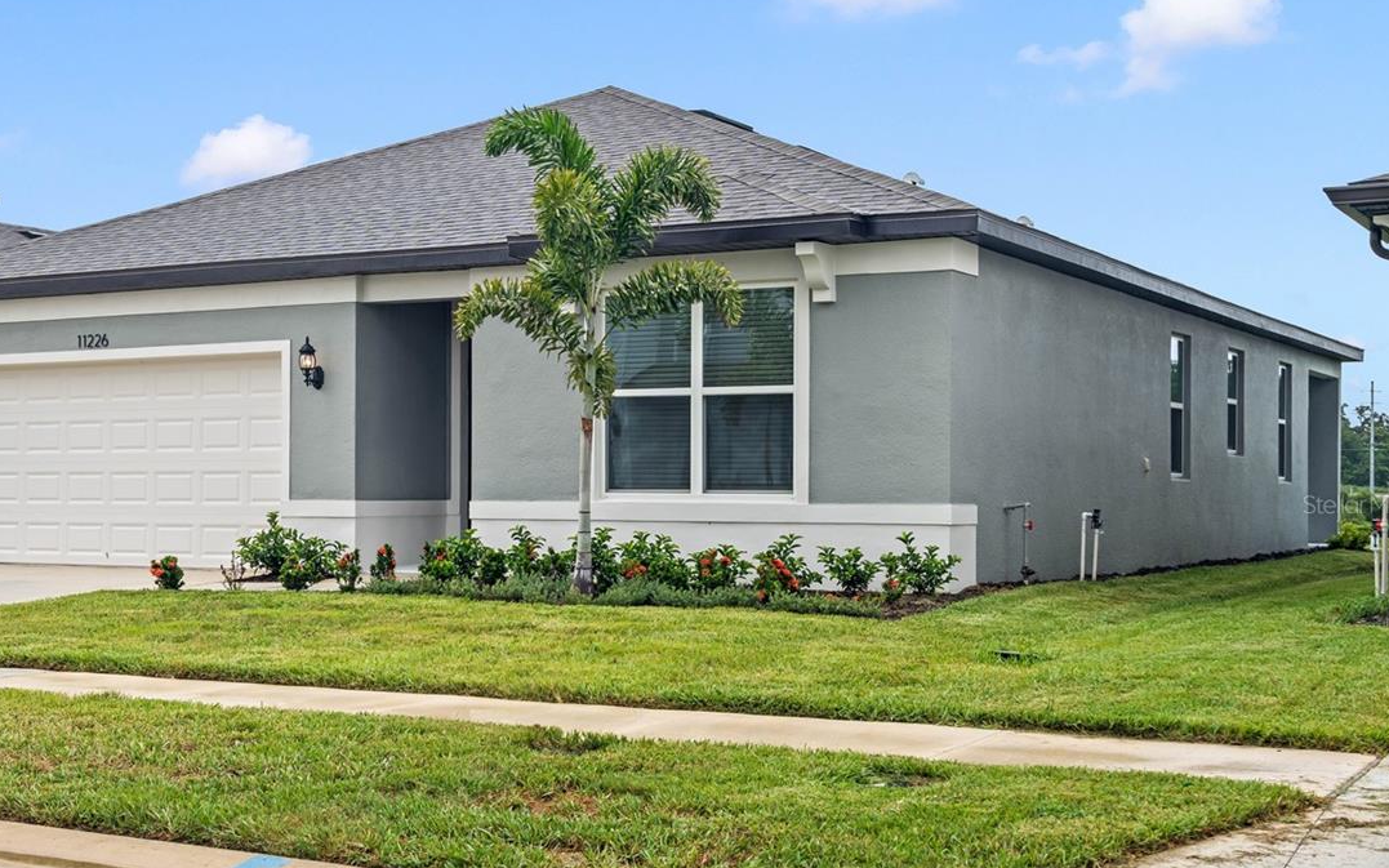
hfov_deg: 37.5
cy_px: 504
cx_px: 386
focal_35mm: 53
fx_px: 2006
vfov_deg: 24.4
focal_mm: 35
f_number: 11
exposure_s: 1/25
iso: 100
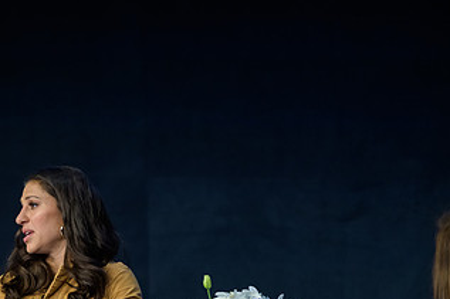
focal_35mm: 366
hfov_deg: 5.6
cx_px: 60
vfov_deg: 3.8
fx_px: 4572
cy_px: 243
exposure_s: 1/200
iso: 1600
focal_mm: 200
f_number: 3.2
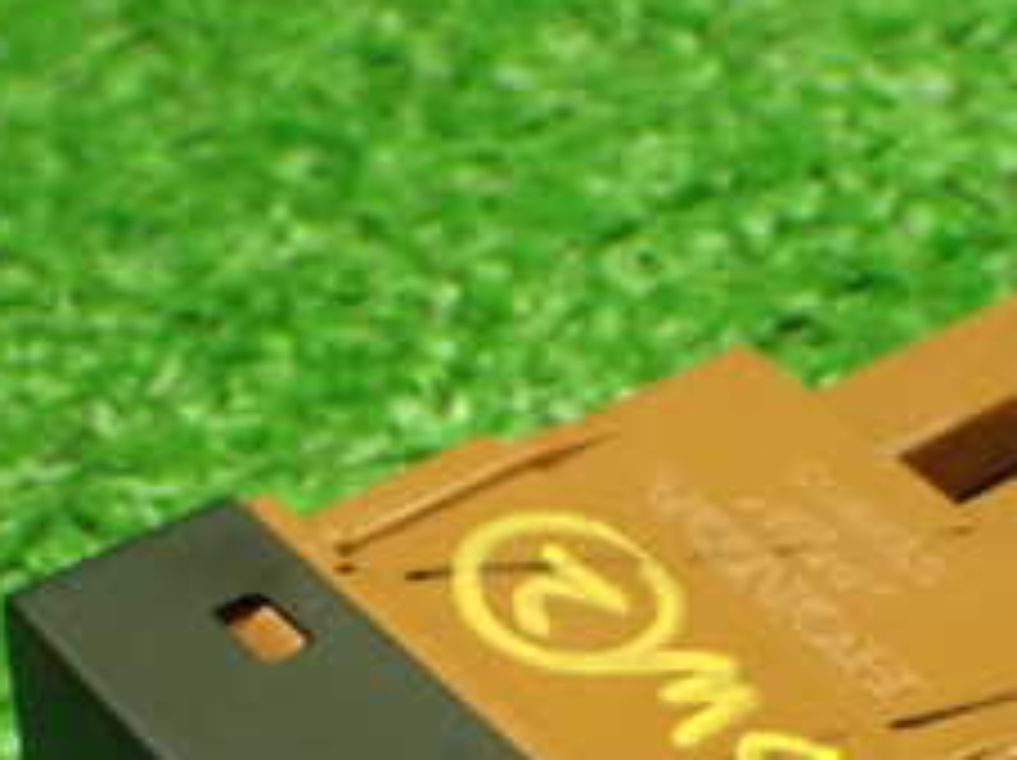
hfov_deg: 12.8
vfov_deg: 9.5
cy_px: 886
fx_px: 4520
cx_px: 639
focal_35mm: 154
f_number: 3.5
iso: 800
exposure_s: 1/60
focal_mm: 10.35
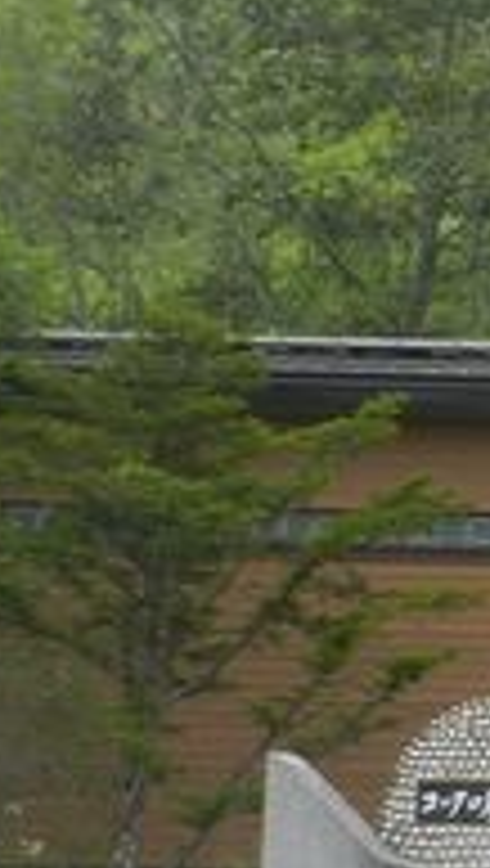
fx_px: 3454
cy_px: 227
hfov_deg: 7.3
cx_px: 1430
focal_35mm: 150
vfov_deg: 14.3
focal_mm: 6.7
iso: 160
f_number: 4
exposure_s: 1/250
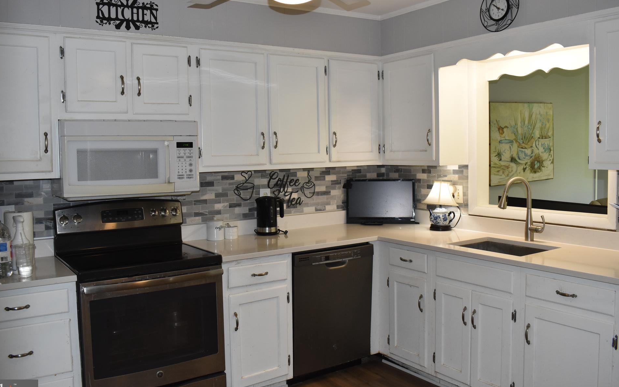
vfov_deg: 38.3
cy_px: 181
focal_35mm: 33
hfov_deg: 58.1
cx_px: 300
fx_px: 557
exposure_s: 1/125
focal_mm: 20
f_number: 5.6
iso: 800
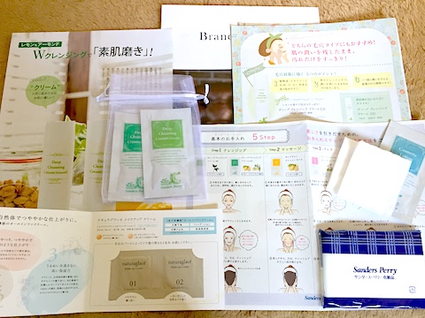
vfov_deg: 48.2
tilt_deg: -73.4
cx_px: 212
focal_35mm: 29
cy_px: 159
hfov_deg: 61.7
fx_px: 356
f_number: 2.2
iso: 64
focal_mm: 4.15
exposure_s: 1/30
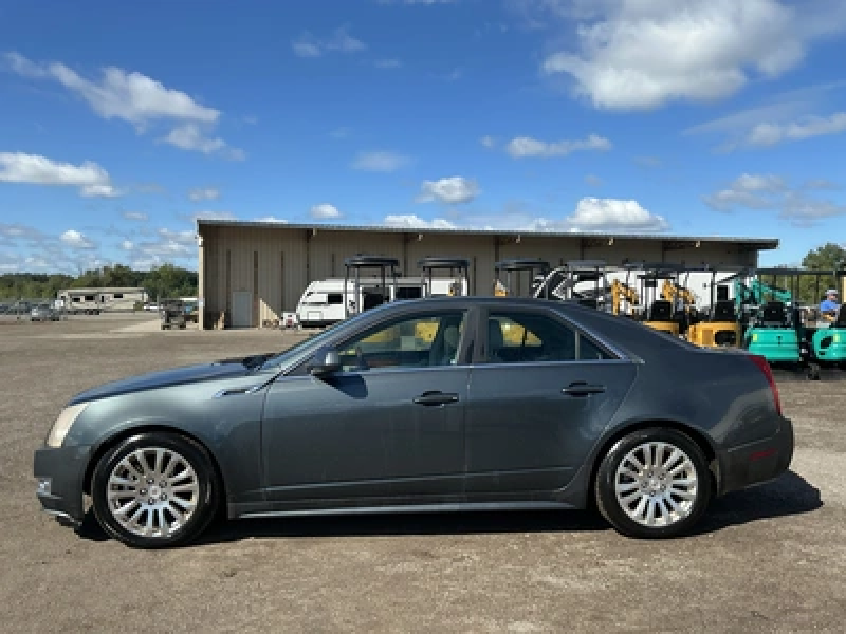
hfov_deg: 63.4
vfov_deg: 49.7
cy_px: 317
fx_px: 684
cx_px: 423
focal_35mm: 28
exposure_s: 1/1577
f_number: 1.8
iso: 25
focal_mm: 3
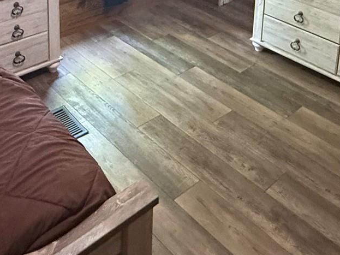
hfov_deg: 41.2
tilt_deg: -12.3
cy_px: -80
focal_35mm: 46
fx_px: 452
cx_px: 173
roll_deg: -1.4
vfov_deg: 26.5
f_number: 2.2
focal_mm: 2.22
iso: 800
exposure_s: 1/60
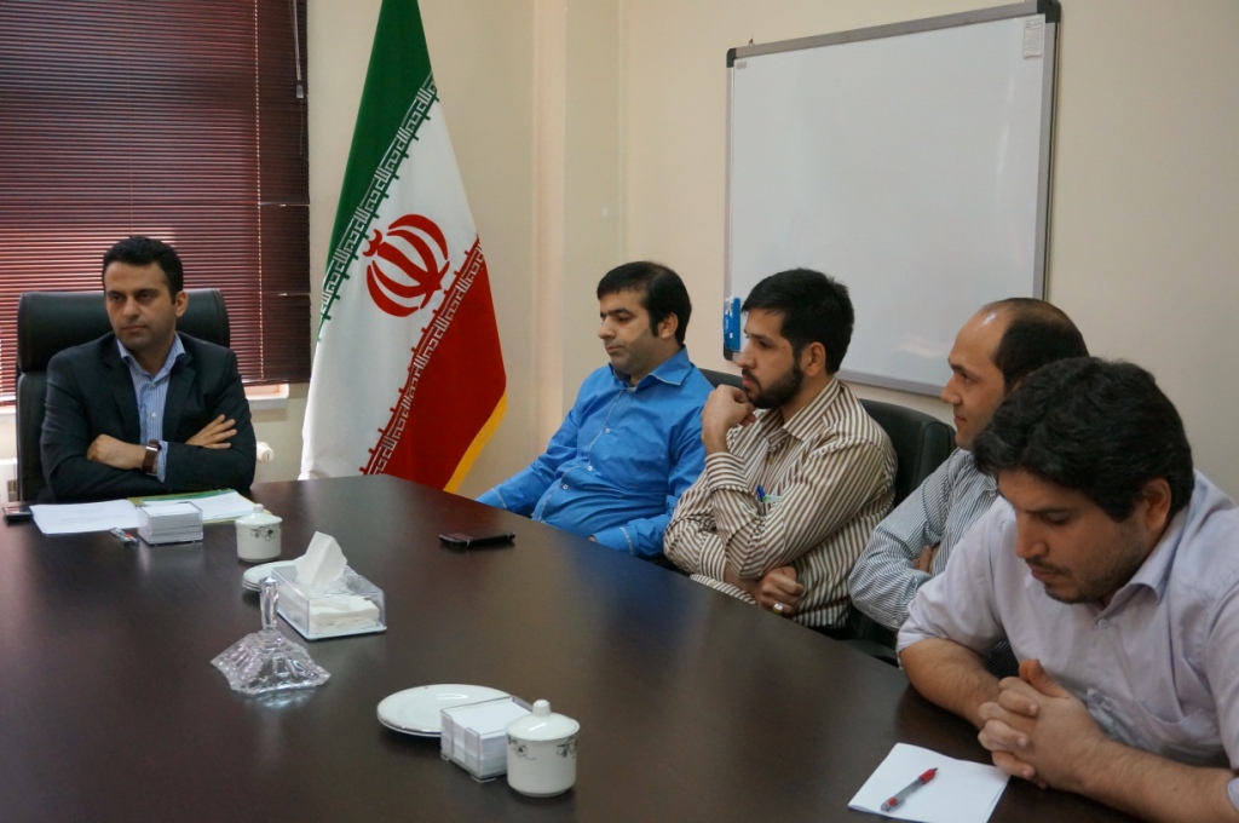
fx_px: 1495
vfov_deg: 30.8
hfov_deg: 45.0
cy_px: 412
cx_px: 620
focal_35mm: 44
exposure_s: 1/100
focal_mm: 29
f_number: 4.5
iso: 3200
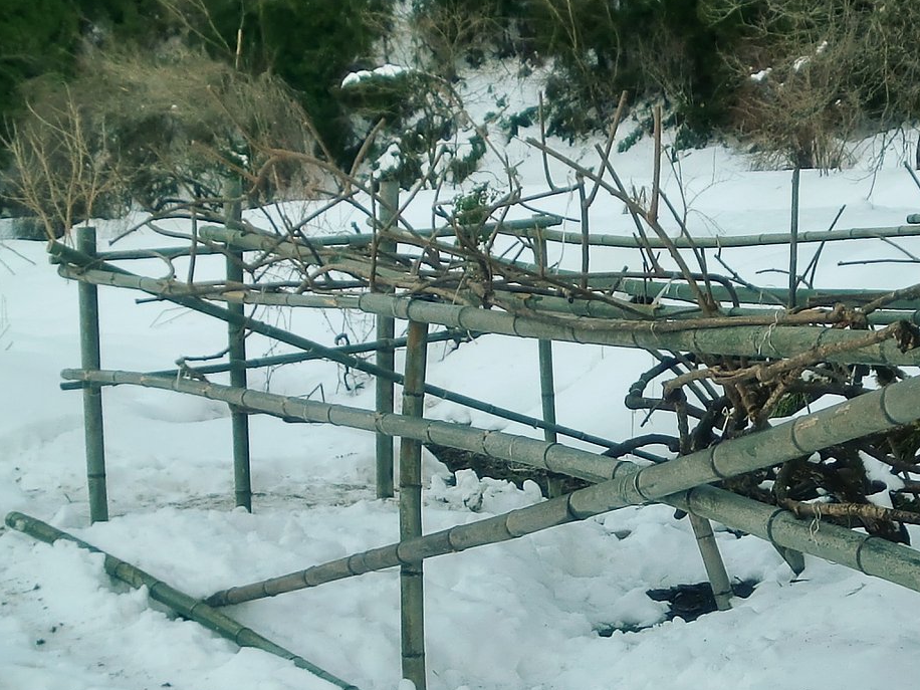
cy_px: 557
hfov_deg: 25.1
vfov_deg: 19.2
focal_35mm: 76
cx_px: 783
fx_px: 2020
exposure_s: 1/250
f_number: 2.8
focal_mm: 5.58
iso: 64
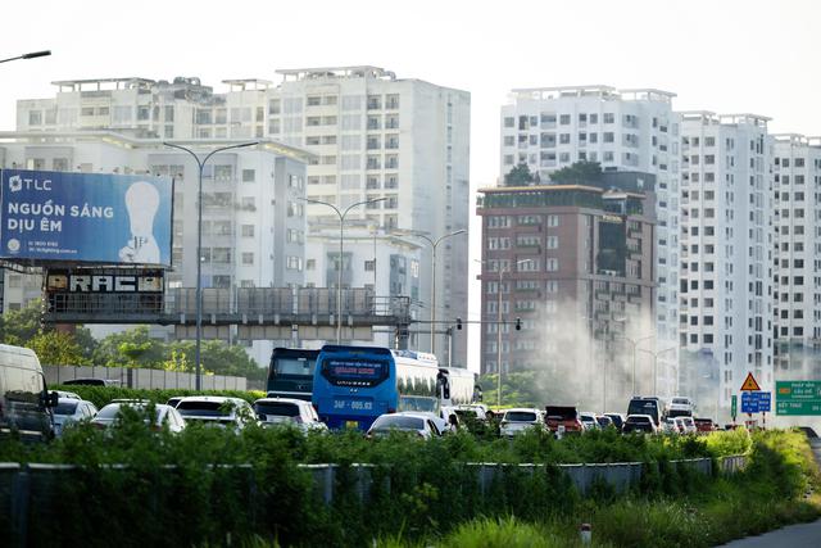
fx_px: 3649
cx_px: 410
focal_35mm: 160
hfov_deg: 12.8
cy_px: 274
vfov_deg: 8.6
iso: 200
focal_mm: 160
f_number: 3.2
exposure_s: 1/800
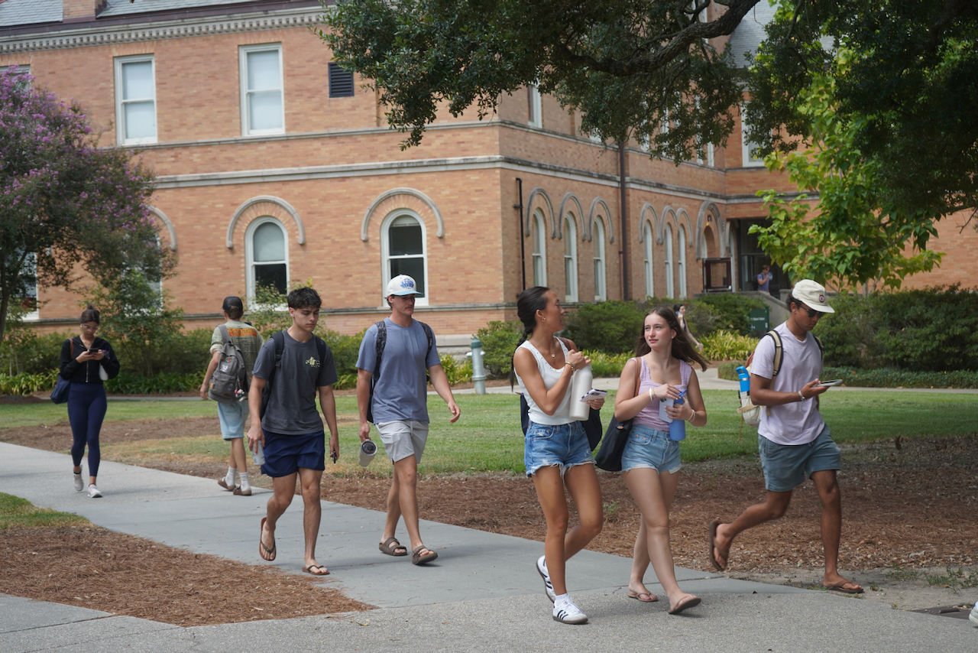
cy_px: 326
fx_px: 1902
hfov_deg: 28.8
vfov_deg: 19.5
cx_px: 489
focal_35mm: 70
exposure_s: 1/200
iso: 100
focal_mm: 70
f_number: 5.6
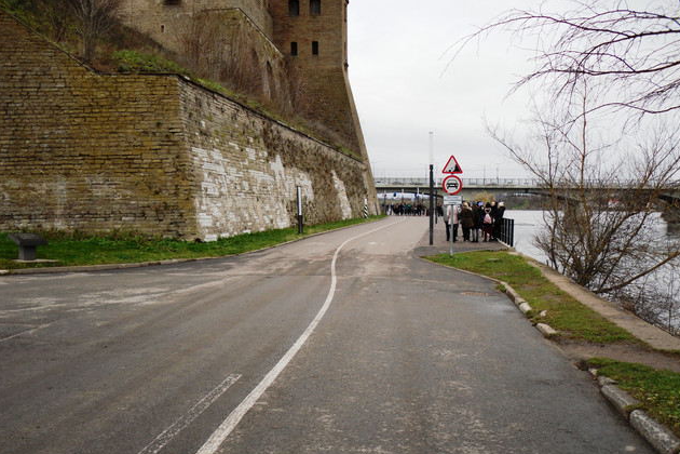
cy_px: 250
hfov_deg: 51.9
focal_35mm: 37
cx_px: 342
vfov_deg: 35.9
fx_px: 699
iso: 80
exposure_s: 1/139
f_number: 3
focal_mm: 6.3
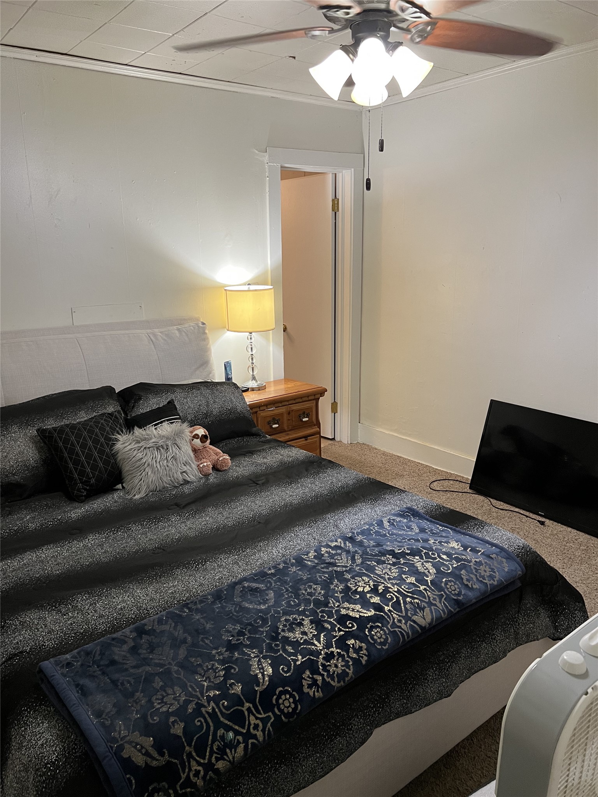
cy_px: 398
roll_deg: +0.7
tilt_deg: -13.1
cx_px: 299
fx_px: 599
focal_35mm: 26
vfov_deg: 67.3
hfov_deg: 53.1
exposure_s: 1/60
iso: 250
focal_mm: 5.7
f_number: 1.5
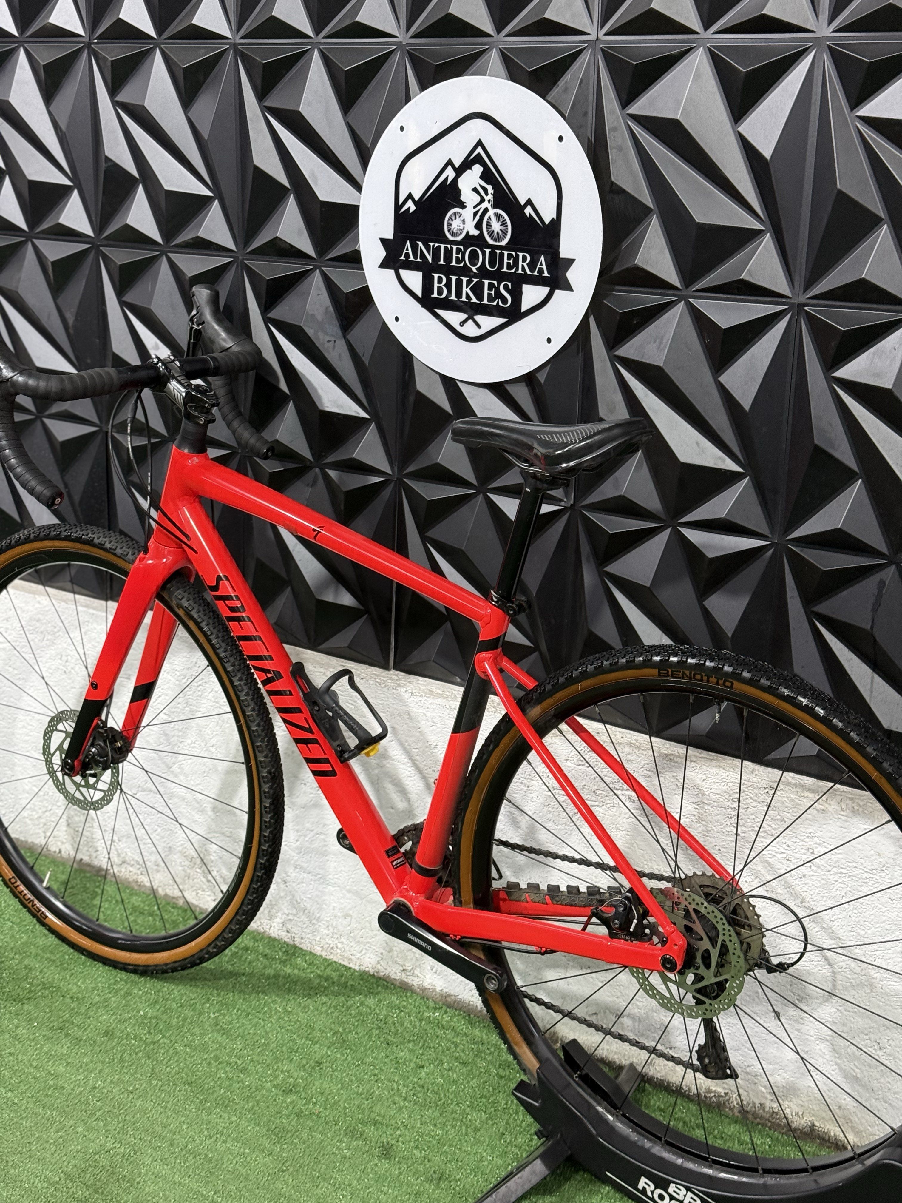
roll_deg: -2.1
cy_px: 602
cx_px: 451
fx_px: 1668
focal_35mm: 48
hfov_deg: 30.3
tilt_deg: -13.9
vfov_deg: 39.7
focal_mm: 6.76
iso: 200
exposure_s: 1/60
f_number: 1.78
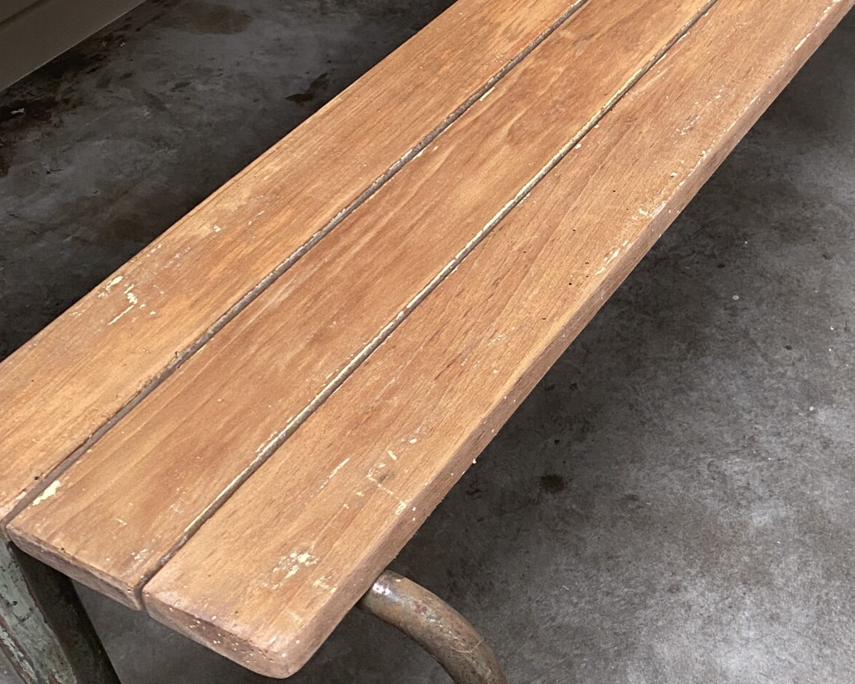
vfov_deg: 27.5
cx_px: 679
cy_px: 237
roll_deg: +1.6
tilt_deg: -38.8
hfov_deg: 33.2
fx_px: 1392
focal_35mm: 55
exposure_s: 1/66
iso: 125
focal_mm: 4.25
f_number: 1.8
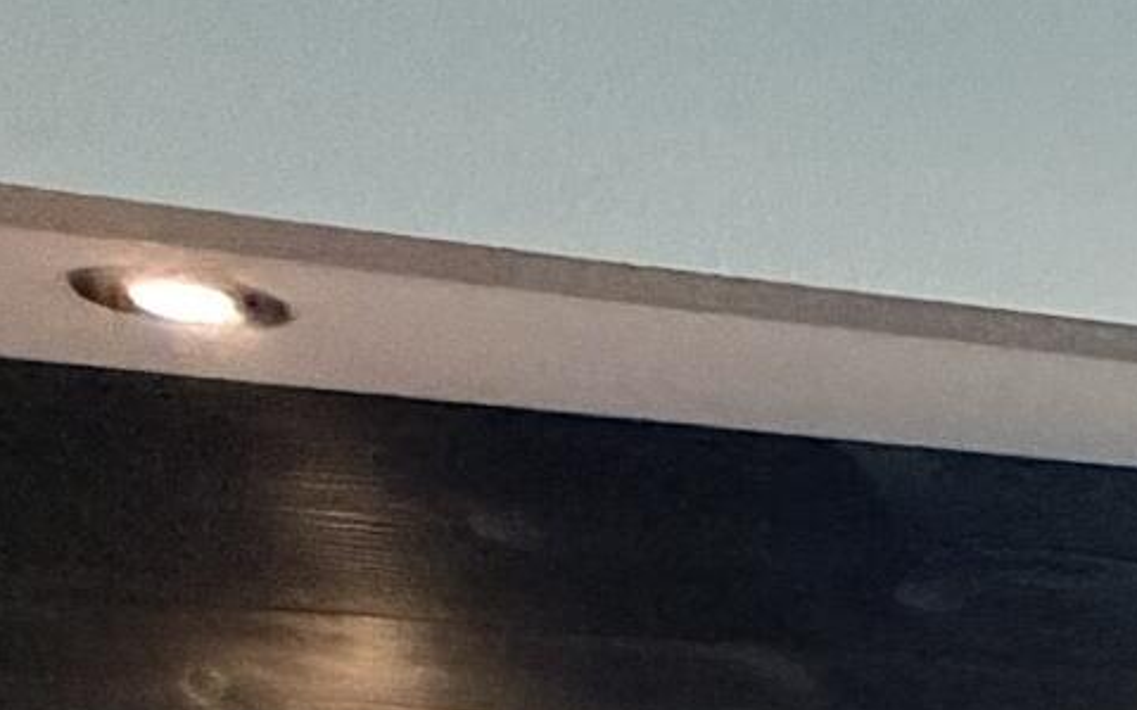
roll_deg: +1.5
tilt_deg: -17.6
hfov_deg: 13.5
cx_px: 2946
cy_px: 2196
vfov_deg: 10.0
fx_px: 2881
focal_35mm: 93
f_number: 2.2
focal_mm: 2.22
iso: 500
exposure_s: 1/60
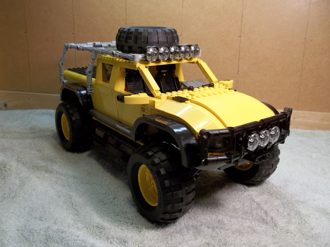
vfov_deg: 42.9
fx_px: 315
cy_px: 124
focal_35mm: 33
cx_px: 165
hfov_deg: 55.4
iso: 64
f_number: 3.3
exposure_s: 1/40
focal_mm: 5.9
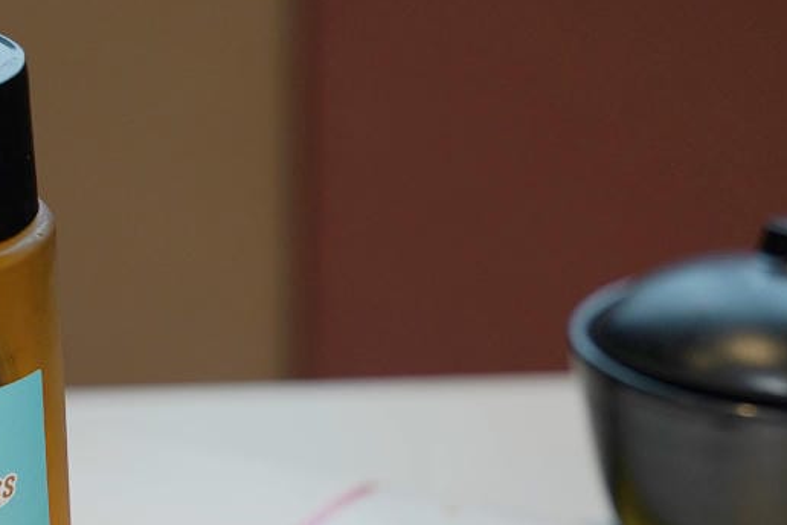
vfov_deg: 10.0
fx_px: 2951
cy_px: 603
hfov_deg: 15.1
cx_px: 232
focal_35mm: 135
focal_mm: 58
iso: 320
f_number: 4
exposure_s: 1/160
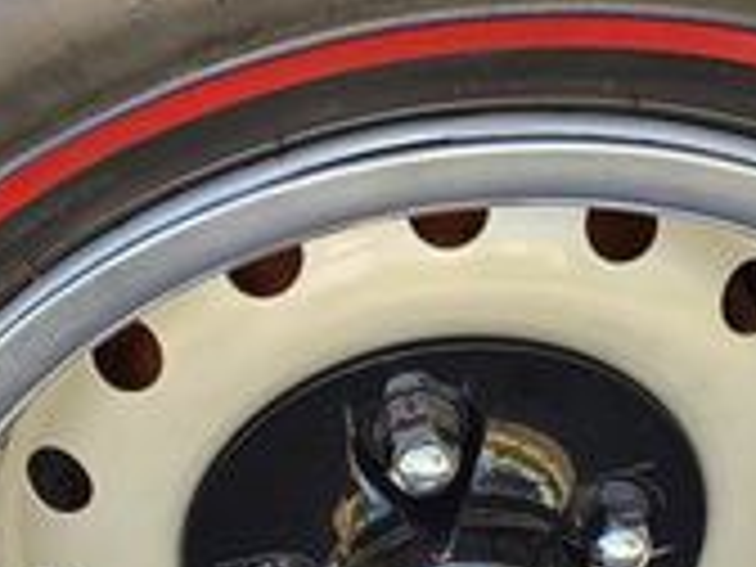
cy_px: 526
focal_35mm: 99
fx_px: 2162
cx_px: 346
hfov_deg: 19.8
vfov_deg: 14.8
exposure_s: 1/207
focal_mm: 5.4
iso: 40
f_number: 1.8
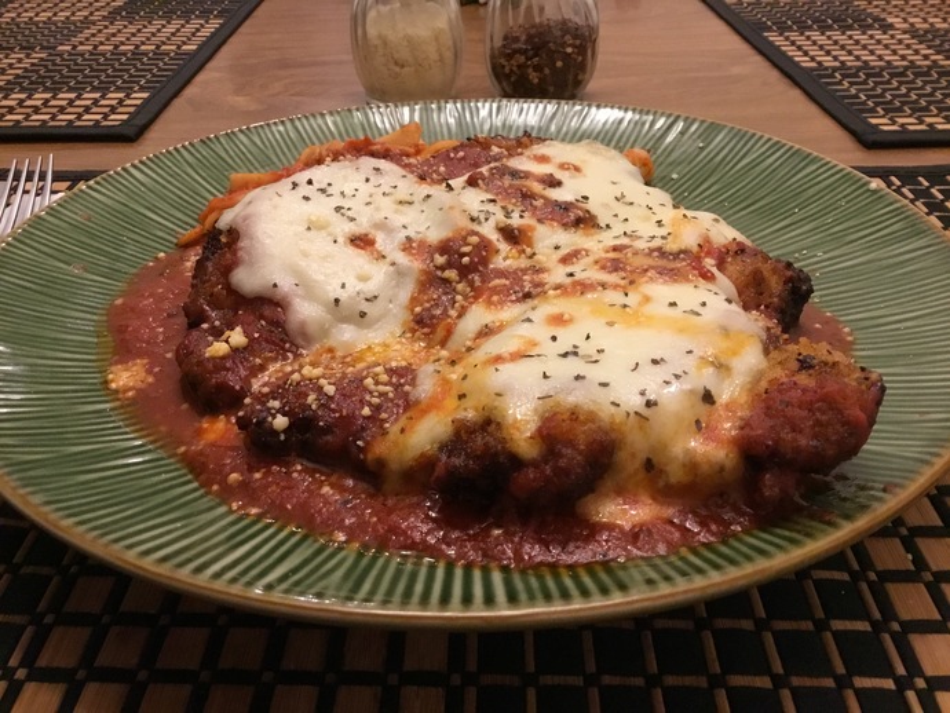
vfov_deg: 45.5
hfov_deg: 58.3
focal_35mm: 31
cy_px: 356
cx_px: 475
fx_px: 851
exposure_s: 1/30
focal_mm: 3.3
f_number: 2.4
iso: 250
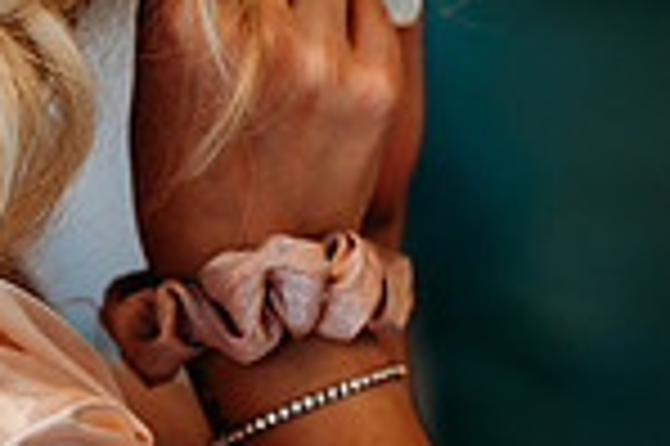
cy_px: 212
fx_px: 6135
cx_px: -157
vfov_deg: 4.2
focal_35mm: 330
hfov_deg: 6.2
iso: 200
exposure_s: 1/200
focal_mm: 85
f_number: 1.8
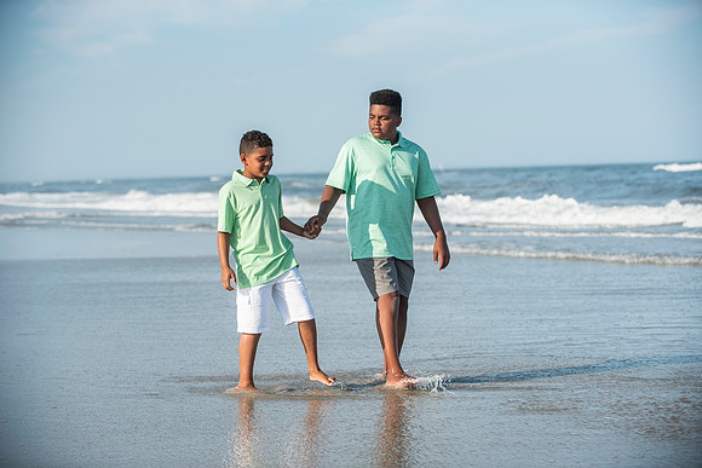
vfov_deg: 15.9
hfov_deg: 23.6
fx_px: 1677
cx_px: 351
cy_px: 234
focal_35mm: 86
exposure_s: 1/4000
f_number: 3.5
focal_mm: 86
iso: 250
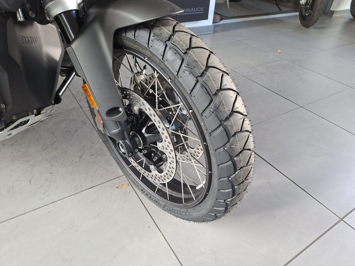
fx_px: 236
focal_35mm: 23
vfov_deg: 58.9
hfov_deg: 73.9
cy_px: 133
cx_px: 178
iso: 250
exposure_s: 1/120
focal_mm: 5.54
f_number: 1.8
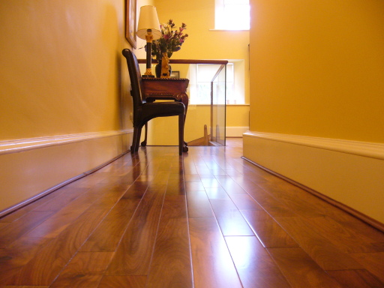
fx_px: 388
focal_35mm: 35
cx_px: 192
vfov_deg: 40.7
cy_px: 144
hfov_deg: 52.6
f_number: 2.8
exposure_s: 1/8
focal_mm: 5.8
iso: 200
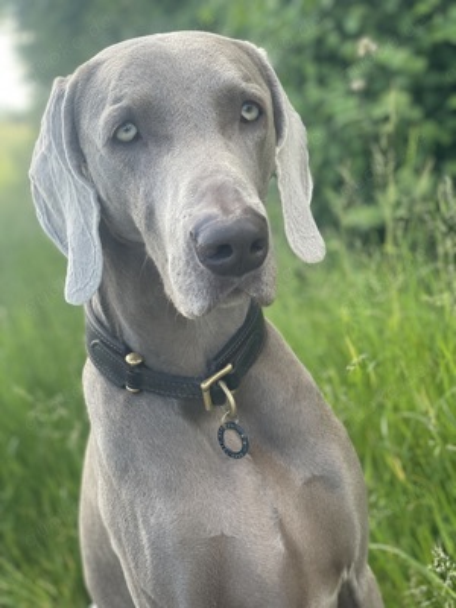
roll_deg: +11.0
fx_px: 913
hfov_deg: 28.0
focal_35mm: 52
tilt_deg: -8.9
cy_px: 304
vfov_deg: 36.8
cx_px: 228
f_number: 2
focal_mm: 6
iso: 25
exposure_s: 1/174
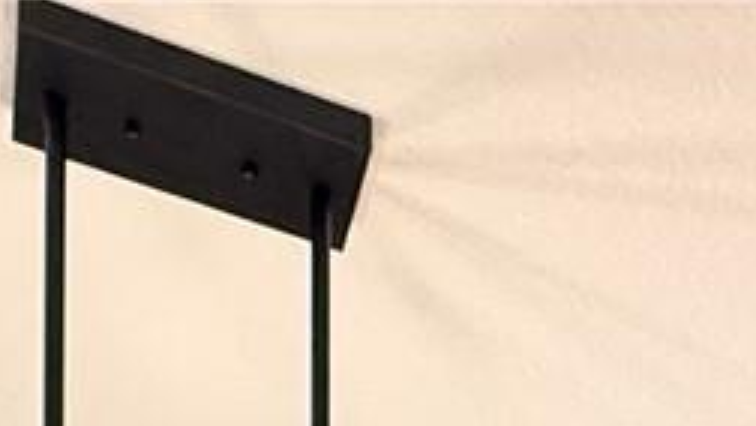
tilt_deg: -2.4
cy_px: 1797
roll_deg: -0.9
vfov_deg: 7.6
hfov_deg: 20.9
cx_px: 834
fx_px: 1945
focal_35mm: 97
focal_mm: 2.22
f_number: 2.2
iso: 400
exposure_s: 1/60
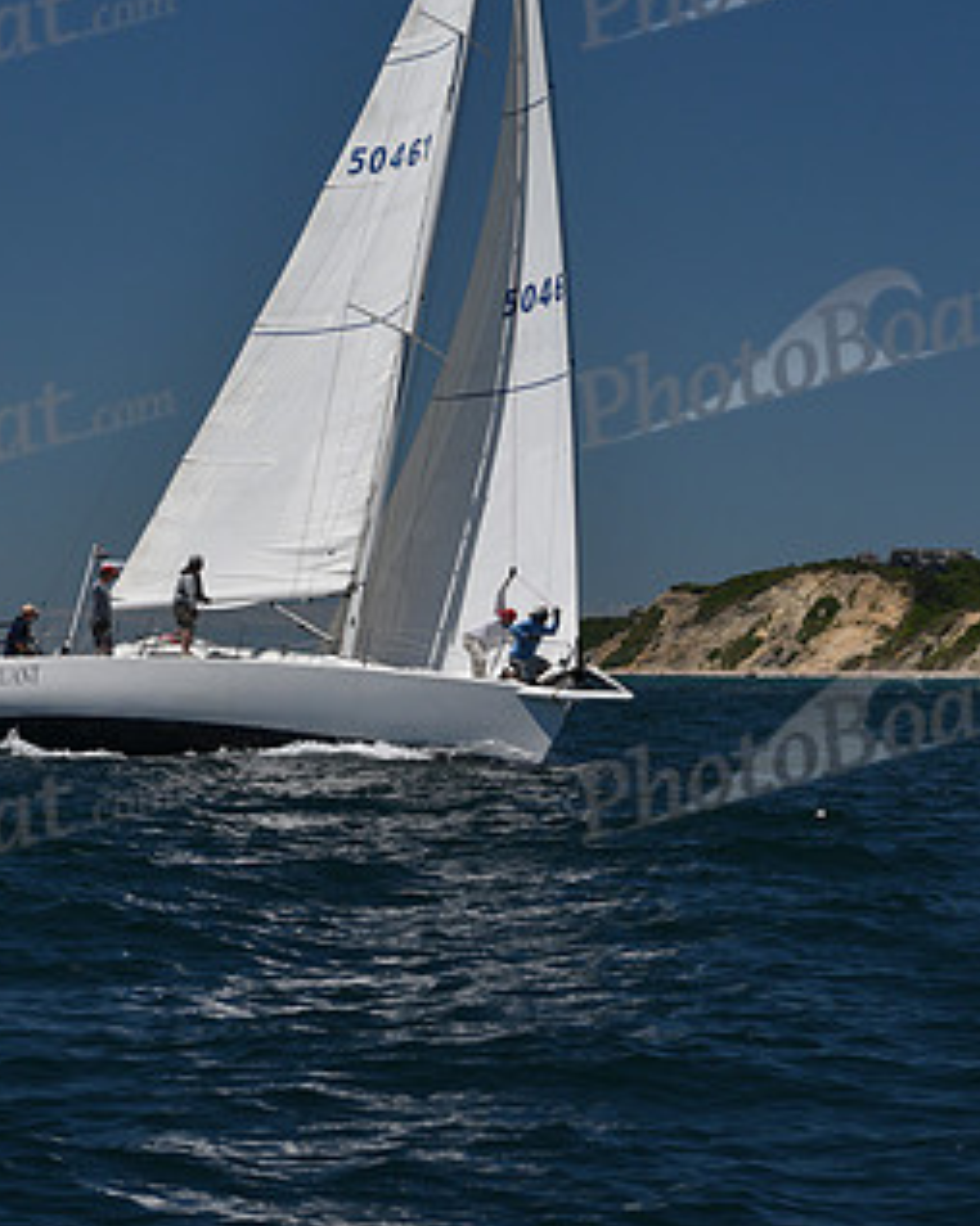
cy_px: 204
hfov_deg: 12.8
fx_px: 4355
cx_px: 376
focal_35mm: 120
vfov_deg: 15.9
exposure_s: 1/800
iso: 250
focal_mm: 70
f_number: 9
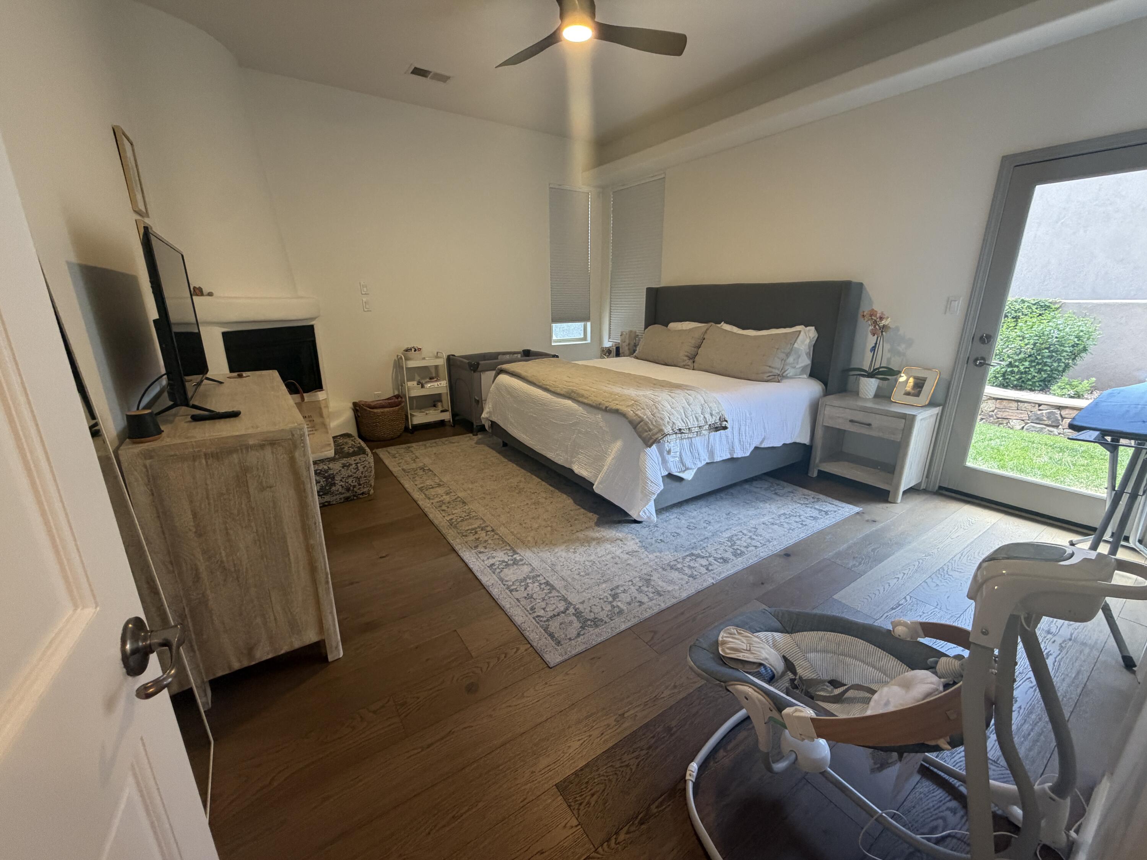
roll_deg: +1.2
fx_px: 464
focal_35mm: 14
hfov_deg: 102.1
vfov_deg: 85.7
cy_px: 430
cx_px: 574
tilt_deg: -14.1
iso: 200
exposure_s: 1/60
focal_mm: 2.22
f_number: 2.2
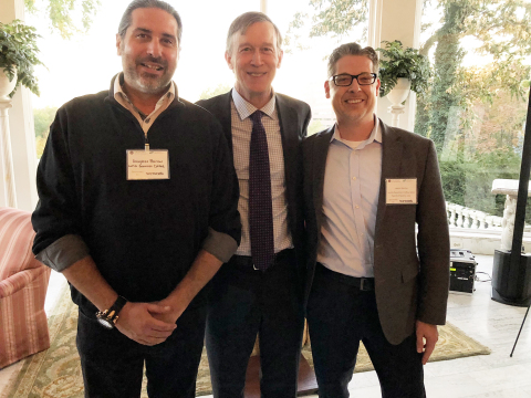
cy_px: 199
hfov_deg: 63.4
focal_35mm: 28
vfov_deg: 49.7
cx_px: 266
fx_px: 430
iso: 100
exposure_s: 1/15
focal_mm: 3.99
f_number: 1.8
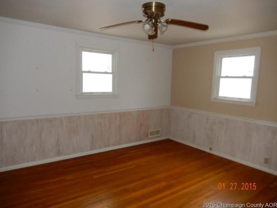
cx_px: 138
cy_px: 104
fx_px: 200
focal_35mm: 25
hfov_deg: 69.4
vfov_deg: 54.9
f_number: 3.4
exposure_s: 1/30
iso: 200
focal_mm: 4.5
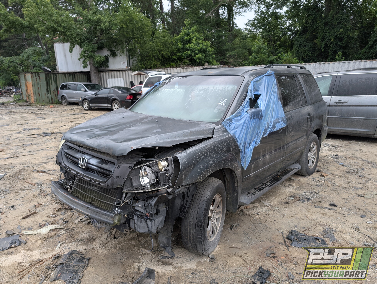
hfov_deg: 71.5
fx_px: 262
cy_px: 142
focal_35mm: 24
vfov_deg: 56.9
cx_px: 188
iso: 131
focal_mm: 6.9
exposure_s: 1/540
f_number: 1.68
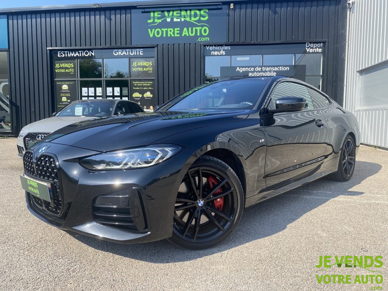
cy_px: 146
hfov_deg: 67.3
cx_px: 194
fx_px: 291
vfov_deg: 53.1
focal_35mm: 26
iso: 32
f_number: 1.8
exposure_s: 1/1346
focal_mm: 4.25
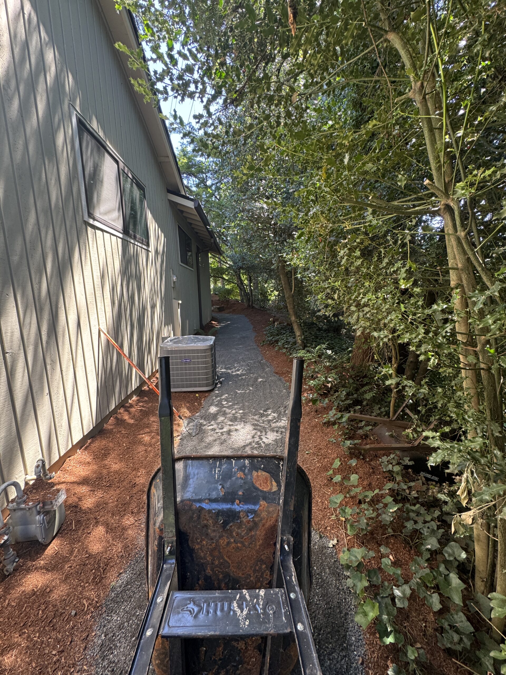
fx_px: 273
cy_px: 338
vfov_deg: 102.1
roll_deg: +2.8
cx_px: 253
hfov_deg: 85.7
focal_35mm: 14
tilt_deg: -8.8
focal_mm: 2.22
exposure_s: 1/99
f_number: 2.2
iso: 125
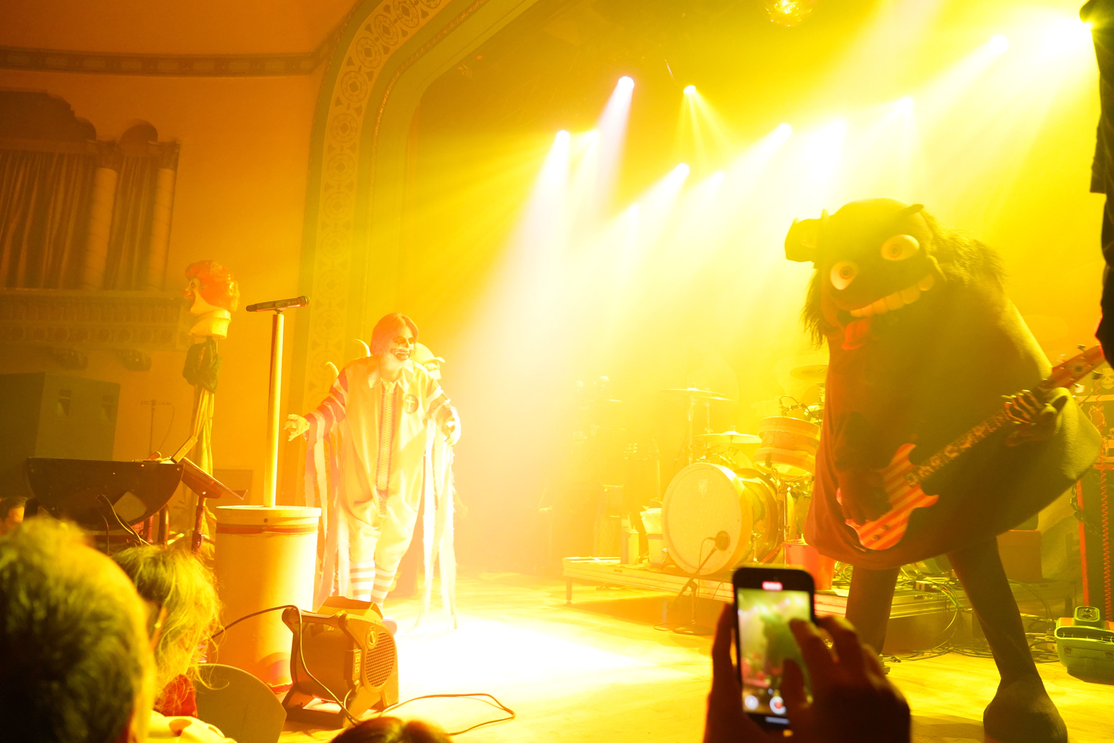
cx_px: 557
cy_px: 372
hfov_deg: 69.4
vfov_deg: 49.6
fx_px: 804
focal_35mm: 26
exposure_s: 1/60
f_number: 4
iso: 6400
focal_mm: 26
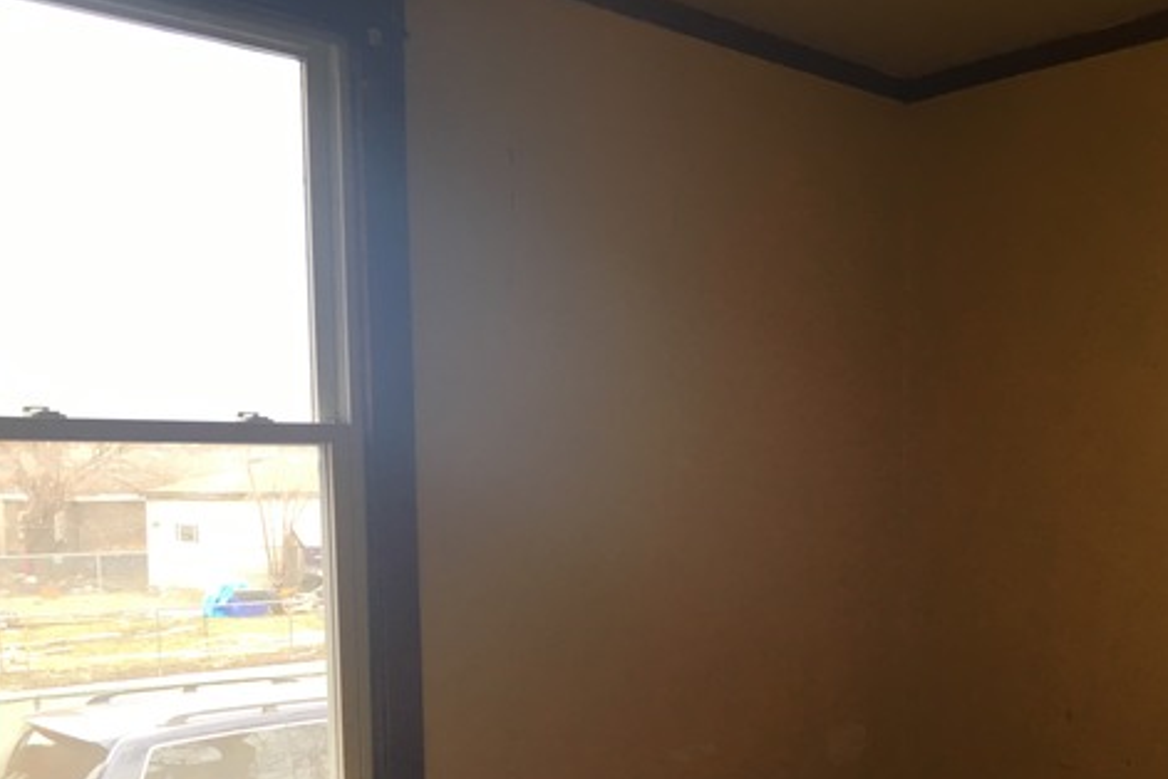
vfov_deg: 32.0
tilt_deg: -5.0
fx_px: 1330
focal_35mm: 41
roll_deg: +0.0
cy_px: 588
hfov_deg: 47.0
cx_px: 724
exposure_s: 1/40
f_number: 2.2
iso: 25
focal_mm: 4.15
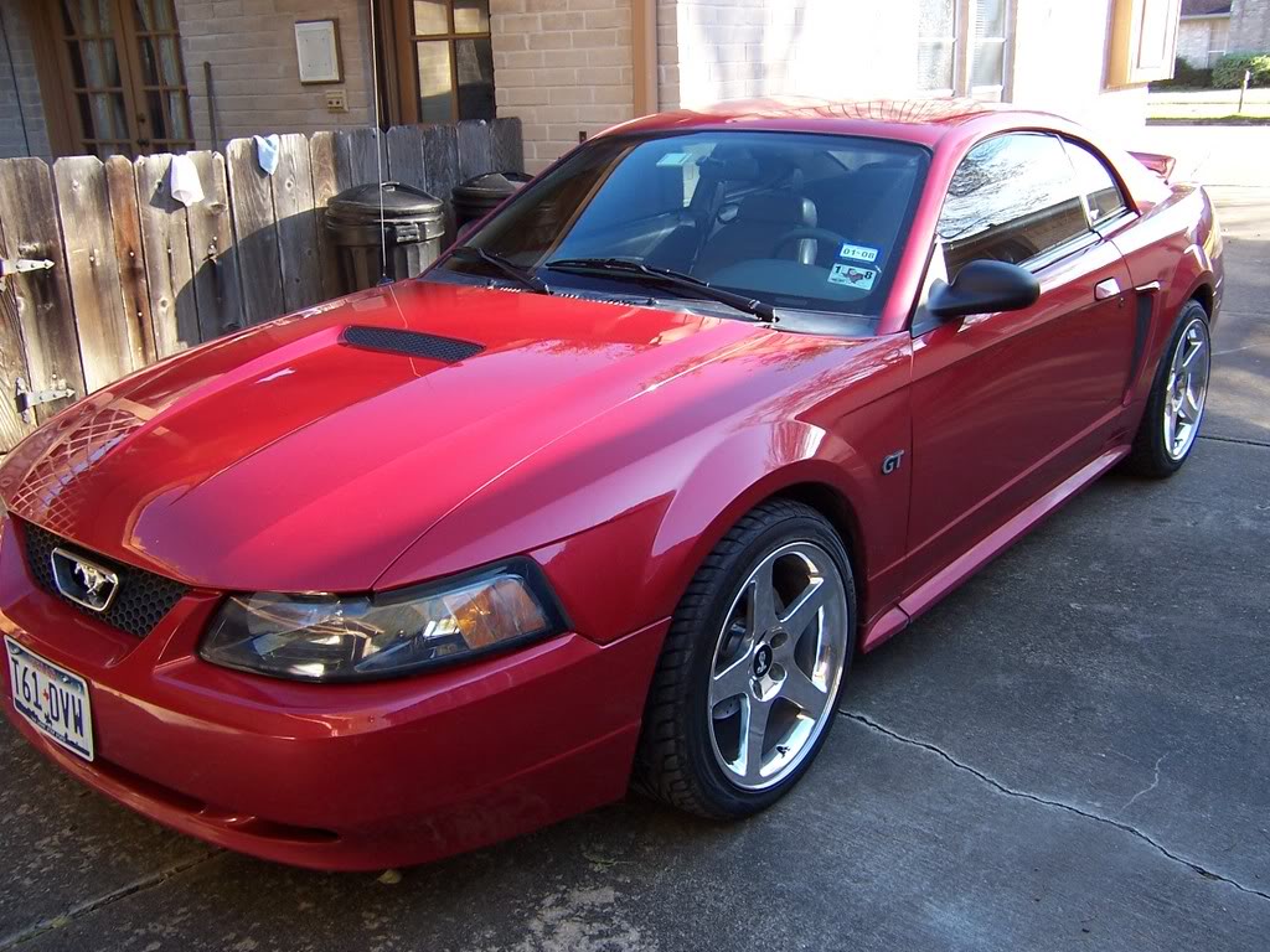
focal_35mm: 33
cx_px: 635
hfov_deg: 55.4
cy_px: 476
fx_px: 1211
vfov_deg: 42.9
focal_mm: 5.5
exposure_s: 1/60
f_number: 3.4
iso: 80
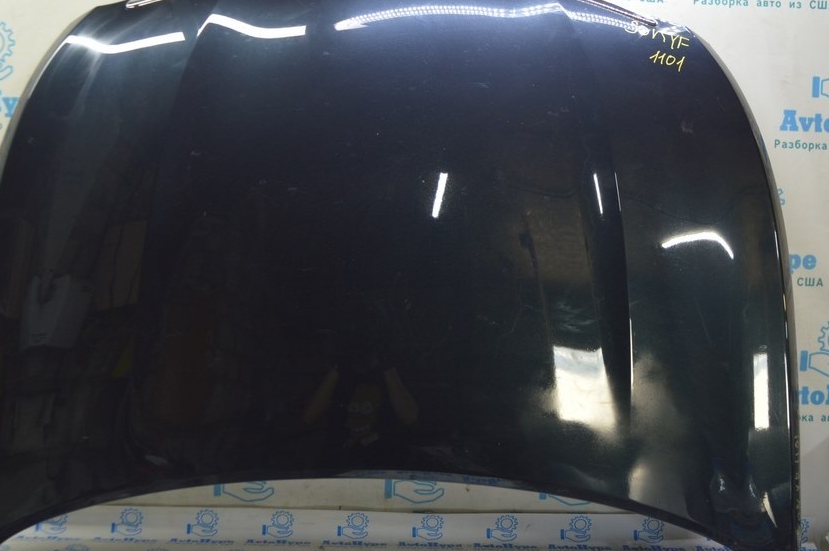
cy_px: 278
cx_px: 357
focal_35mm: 43
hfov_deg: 45.7
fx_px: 980
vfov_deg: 31.4
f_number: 5.6
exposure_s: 1/20
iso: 400
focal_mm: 23
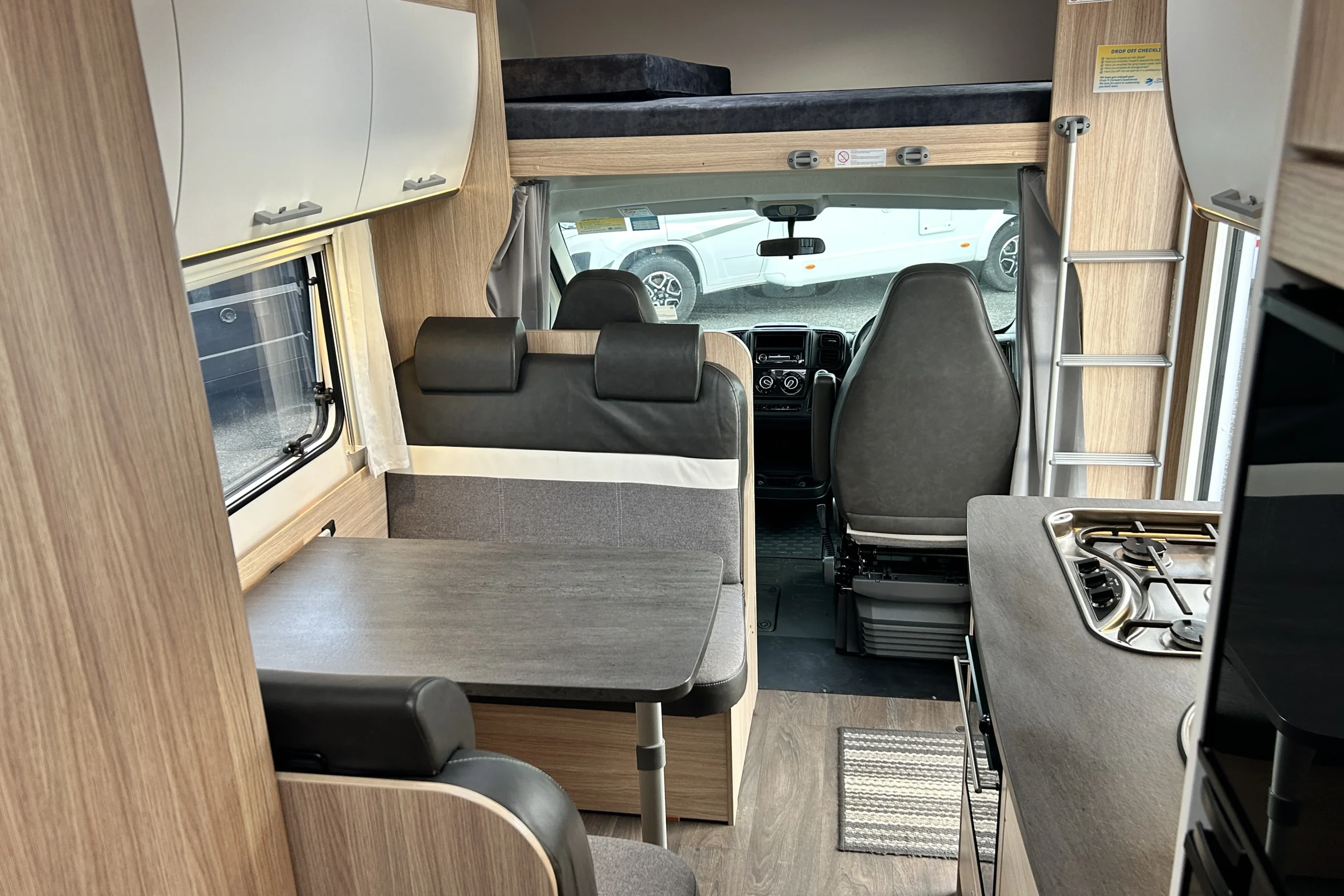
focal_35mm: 28
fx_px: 1045
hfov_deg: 65.5
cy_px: 438
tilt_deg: -20.0
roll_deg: +2.6
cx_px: 686
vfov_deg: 46.4
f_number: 1.5
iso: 125
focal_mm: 5.7
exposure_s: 1/87
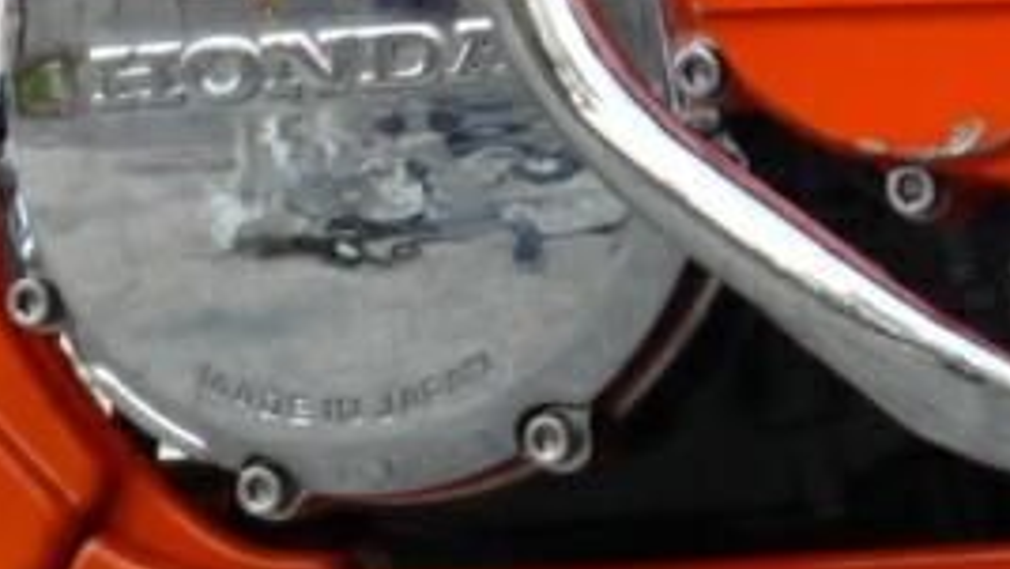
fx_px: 5653
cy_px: -53
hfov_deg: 10.1
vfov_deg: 5.7
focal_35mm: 211
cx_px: 1055
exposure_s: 1/50
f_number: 3.2
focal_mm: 8.4
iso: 125
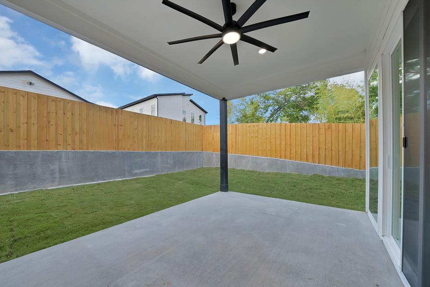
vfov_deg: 85.4
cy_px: 151
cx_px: 202
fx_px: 155
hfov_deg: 108.2
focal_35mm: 13
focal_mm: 12
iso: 640
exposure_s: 1/80
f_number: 9
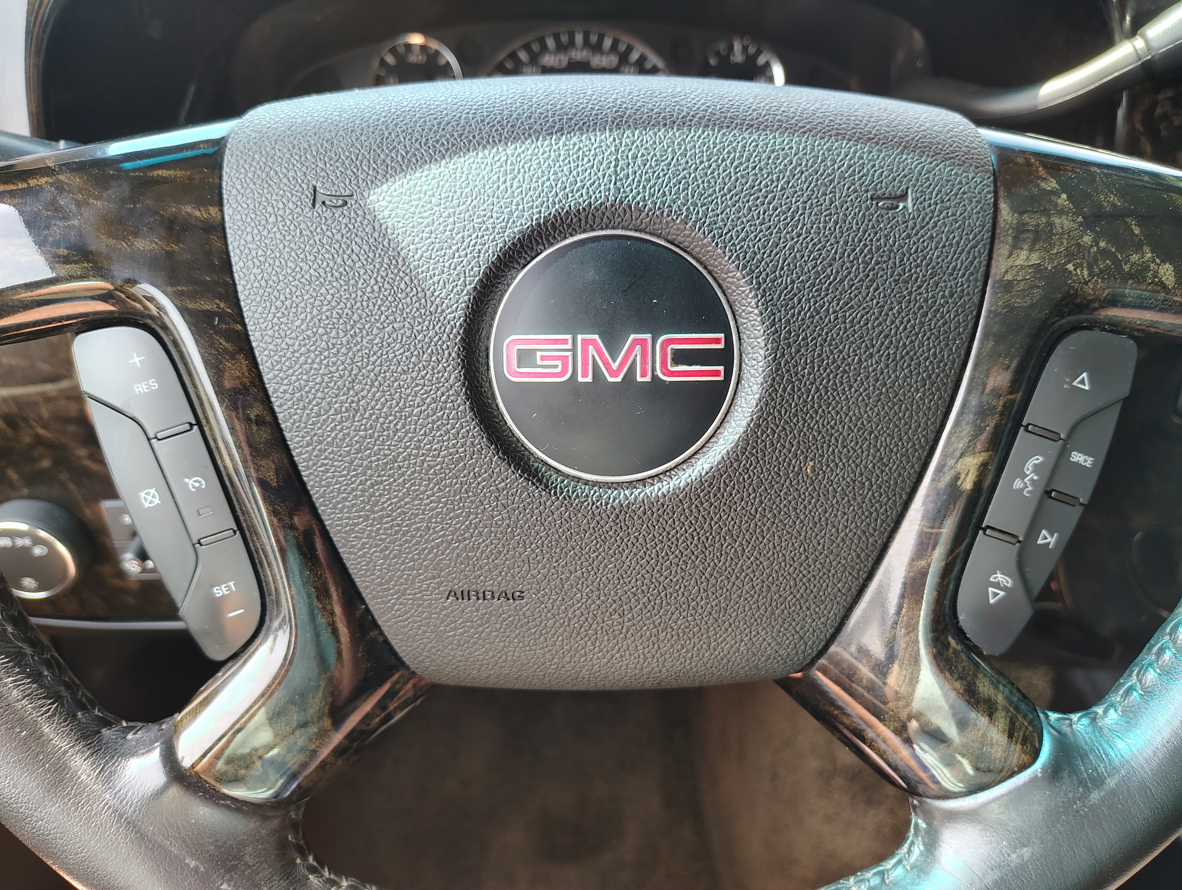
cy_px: 445
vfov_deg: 56.9
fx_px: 821
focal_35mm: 24
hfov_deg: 71.5
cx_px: 591
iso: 359
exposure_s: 1/120
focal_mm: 5.56
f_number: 1.8
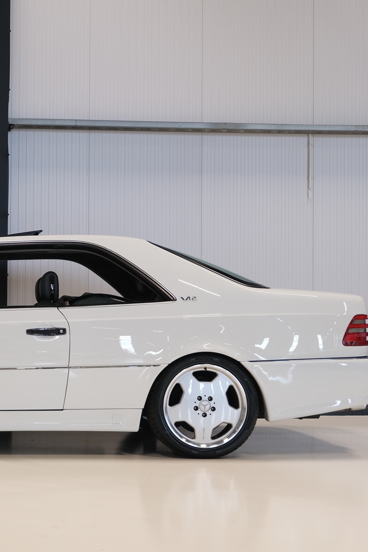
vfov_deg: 31.0
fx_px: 997
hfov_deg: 20.2
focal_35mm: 65
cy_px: 275
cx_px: -4
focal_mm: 28.9
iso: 500
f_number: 3.2
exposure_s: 1/38
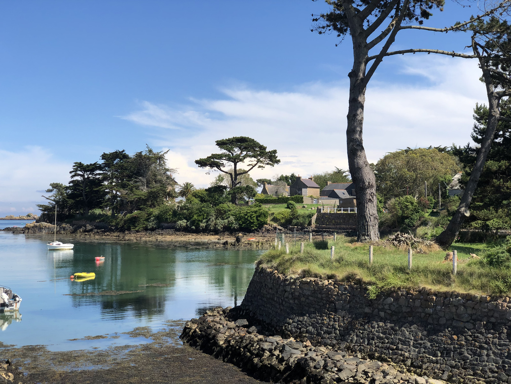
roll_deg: +1.0
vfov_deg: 28.0
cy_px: 192
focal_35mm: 52
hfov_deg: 36.8
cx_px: 256
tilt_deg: +2.3
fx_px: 768
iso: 16
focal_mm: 6
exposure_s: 1/1297
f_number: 2.4
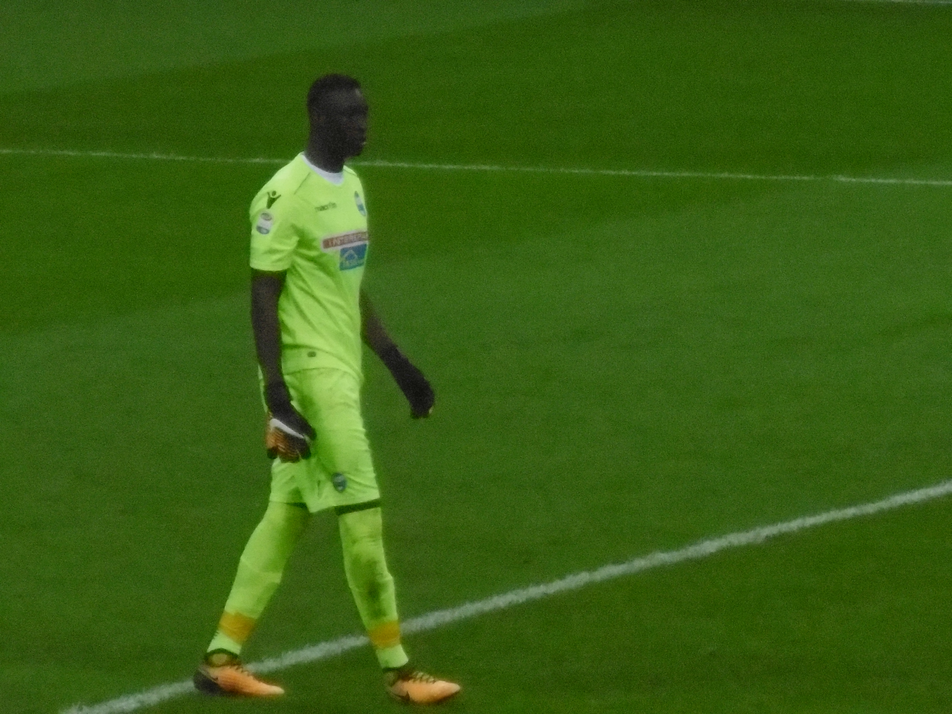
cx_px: 476
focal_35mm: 576
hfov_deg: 3.4
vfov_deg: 2.6
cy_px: 357
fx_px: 15841
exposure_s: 1/250
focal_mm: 51.6
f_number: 6.3
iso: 800
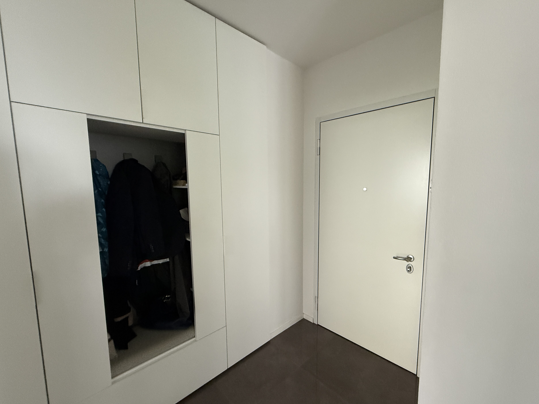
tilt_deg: -6.6
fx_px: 234
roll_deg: +0.1
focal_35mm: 15
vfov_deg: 81.7
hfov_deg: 98.1
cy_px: 207
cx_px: 282
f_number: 2.2
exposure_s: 1/60
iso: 500
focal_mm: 2.22
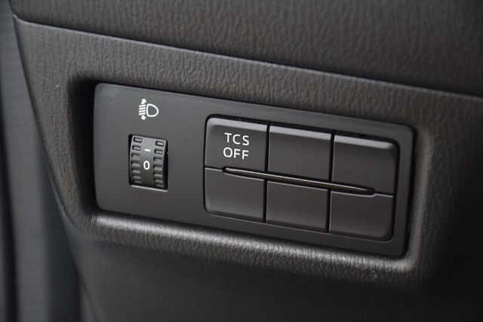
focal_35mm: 135
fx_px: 1812
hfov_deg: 15.2
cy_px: 161
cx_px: 242
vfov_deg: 10.2
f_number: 5.3
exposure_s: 1/125
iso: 2500
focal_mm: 90
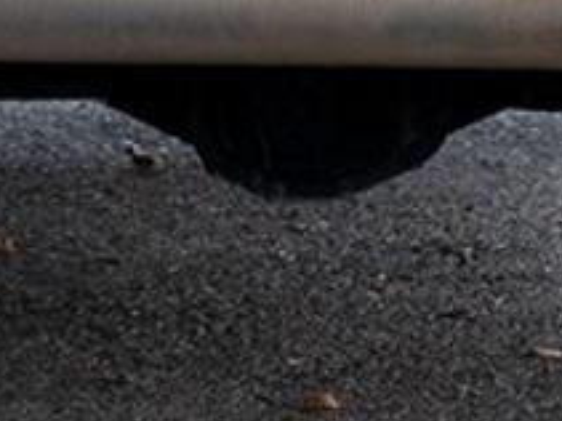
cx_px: 332
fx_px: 7724
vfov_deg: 3.1
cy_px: -832
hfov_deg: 4.2
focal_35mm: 476
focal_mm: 51.1
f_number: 4
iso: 100
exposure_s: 1/320
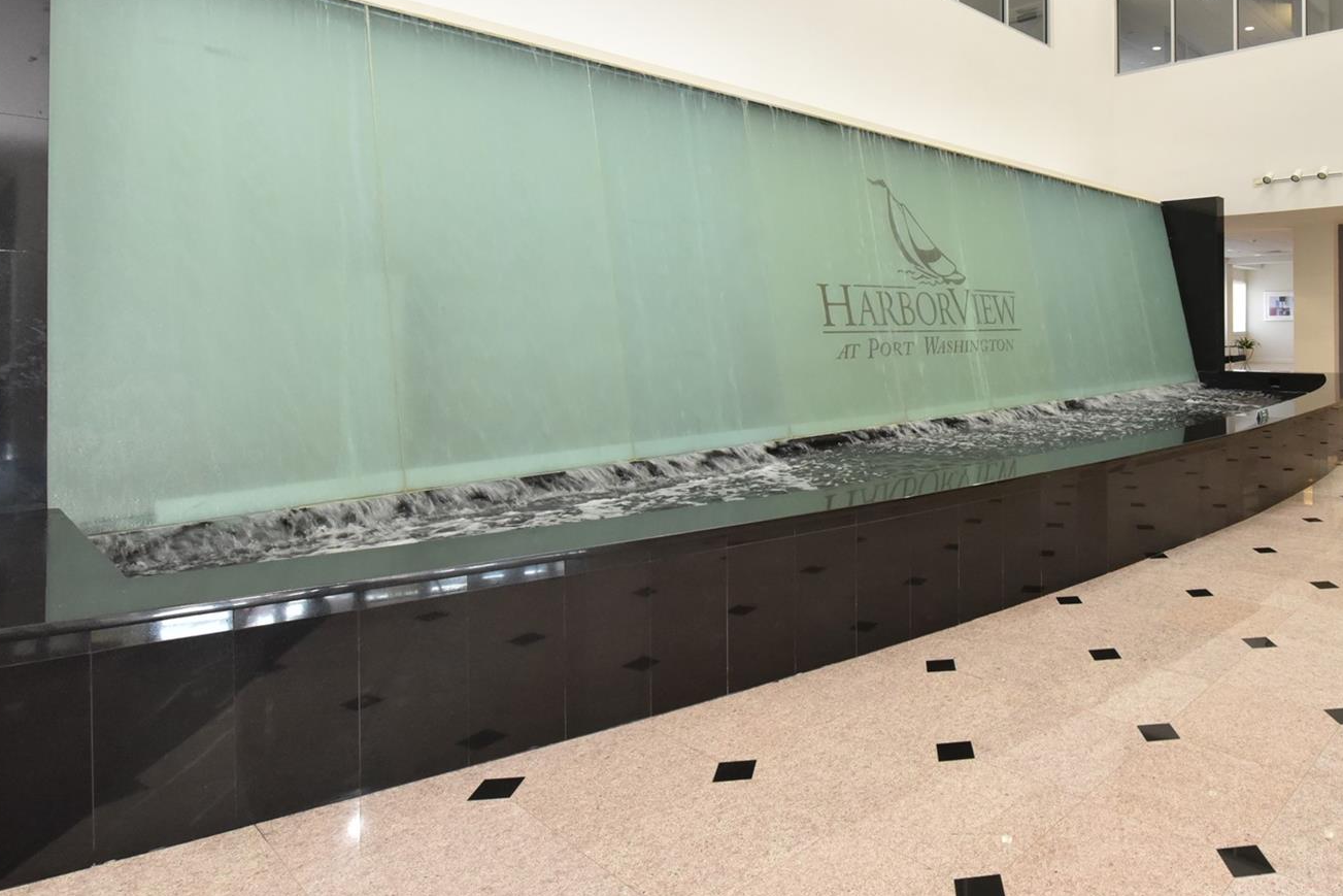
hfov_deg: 72.5
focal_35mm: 22
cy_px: 318
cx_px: 1023
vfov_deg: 56.3
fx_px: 821
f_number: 10
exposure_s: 1/40
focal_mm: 14
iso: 2500
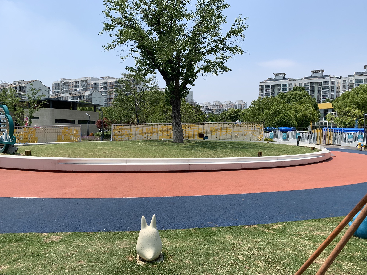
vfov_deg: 53.1
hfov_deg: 67.3
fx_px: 276
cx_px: 184
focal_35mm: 26
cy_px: 138
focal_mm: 4.25
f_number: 1.8
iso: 25
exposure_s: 1/2915
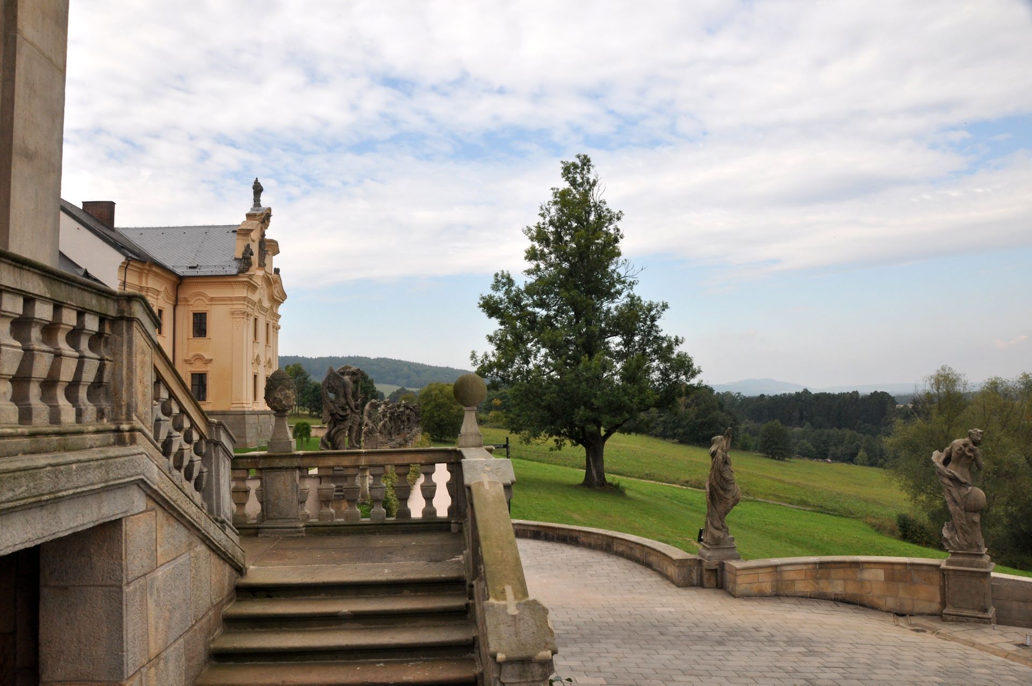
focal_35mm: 27
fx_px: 773
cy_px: 343
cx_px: 516
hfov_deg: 67.4
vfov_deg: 47.8
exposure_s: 1/125
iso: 400
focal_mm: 18
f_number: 11
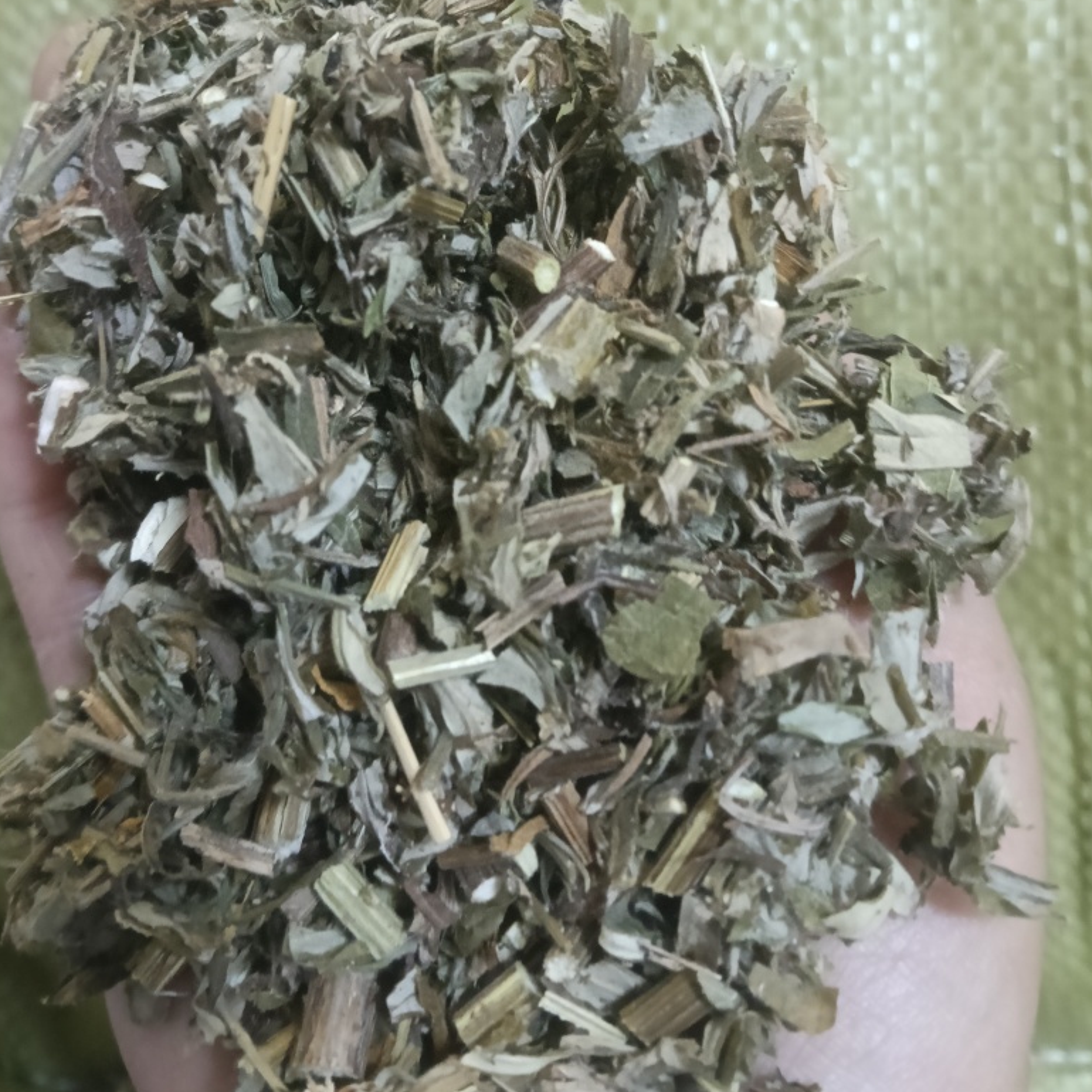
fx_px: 1178
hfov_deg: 49.7
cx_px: 537
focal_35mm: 33
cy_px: 355
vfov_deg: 48.8
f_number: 1.8
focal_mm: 3.98
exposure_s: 1/33.3
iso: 1000
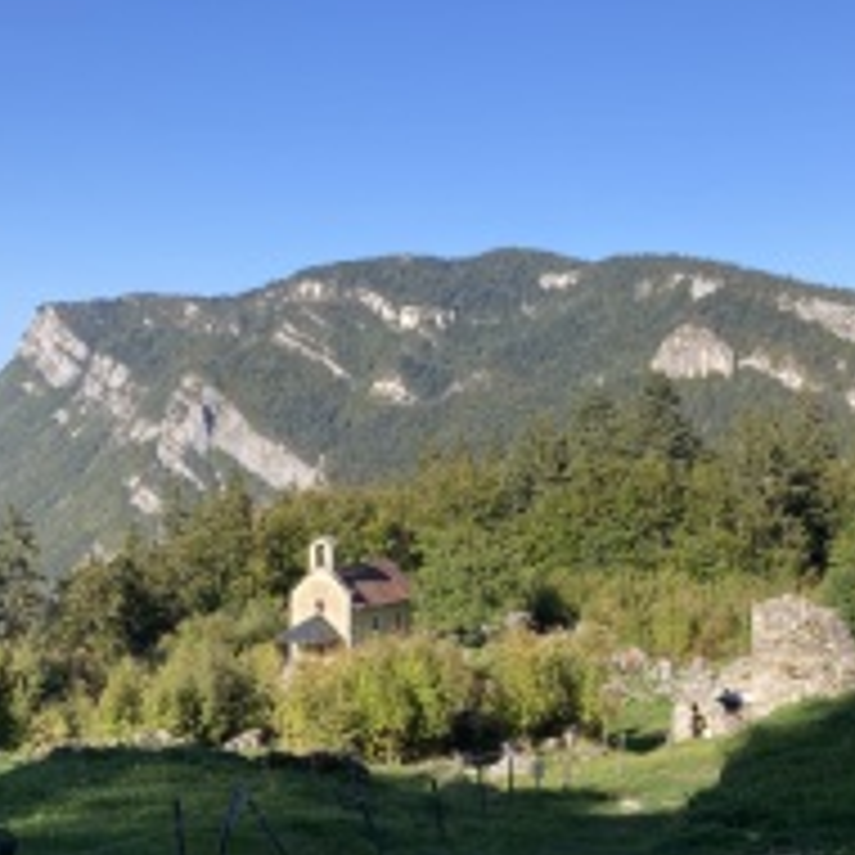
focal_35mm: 52
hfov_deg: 32.8
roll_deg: -0.4
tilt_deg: +1.0
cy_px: 459
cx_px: 446
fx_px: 1453
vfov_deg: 32.8
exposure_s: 1/979
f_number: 1.8
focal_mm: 3.99
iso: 20
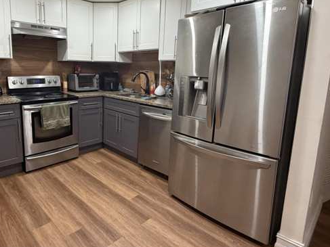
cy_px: 102
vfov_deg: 58.5
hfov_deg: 72.4
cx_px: 119
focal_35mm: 23
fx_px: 219
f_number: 2.2
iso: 320
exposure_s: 1/60
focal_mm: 2.22
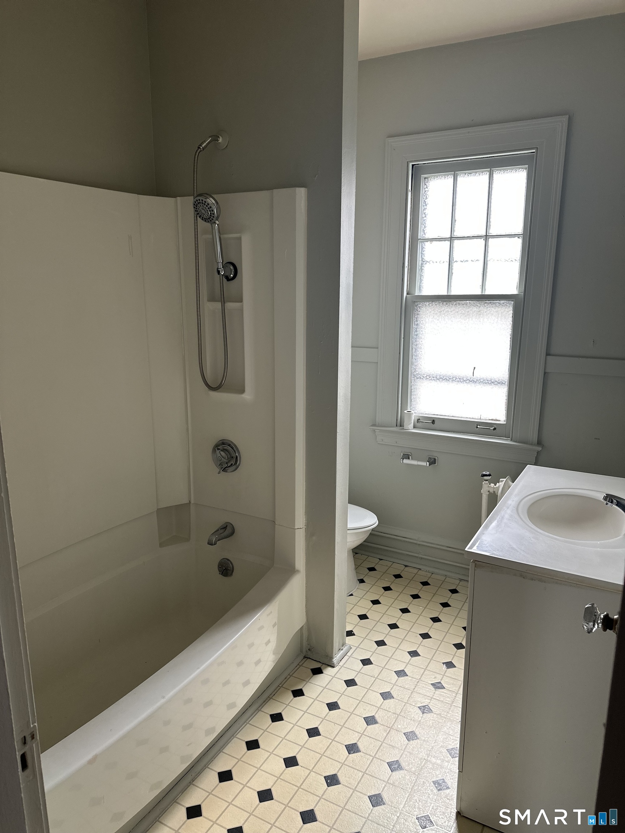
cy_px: 416
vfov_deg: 71.6
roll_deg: -0.9
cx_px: 312
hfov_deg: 56.8
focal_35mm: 24
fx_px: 578
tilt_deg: -12.4
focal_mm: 6.86
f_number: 1.78
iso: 125
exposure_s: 1/121
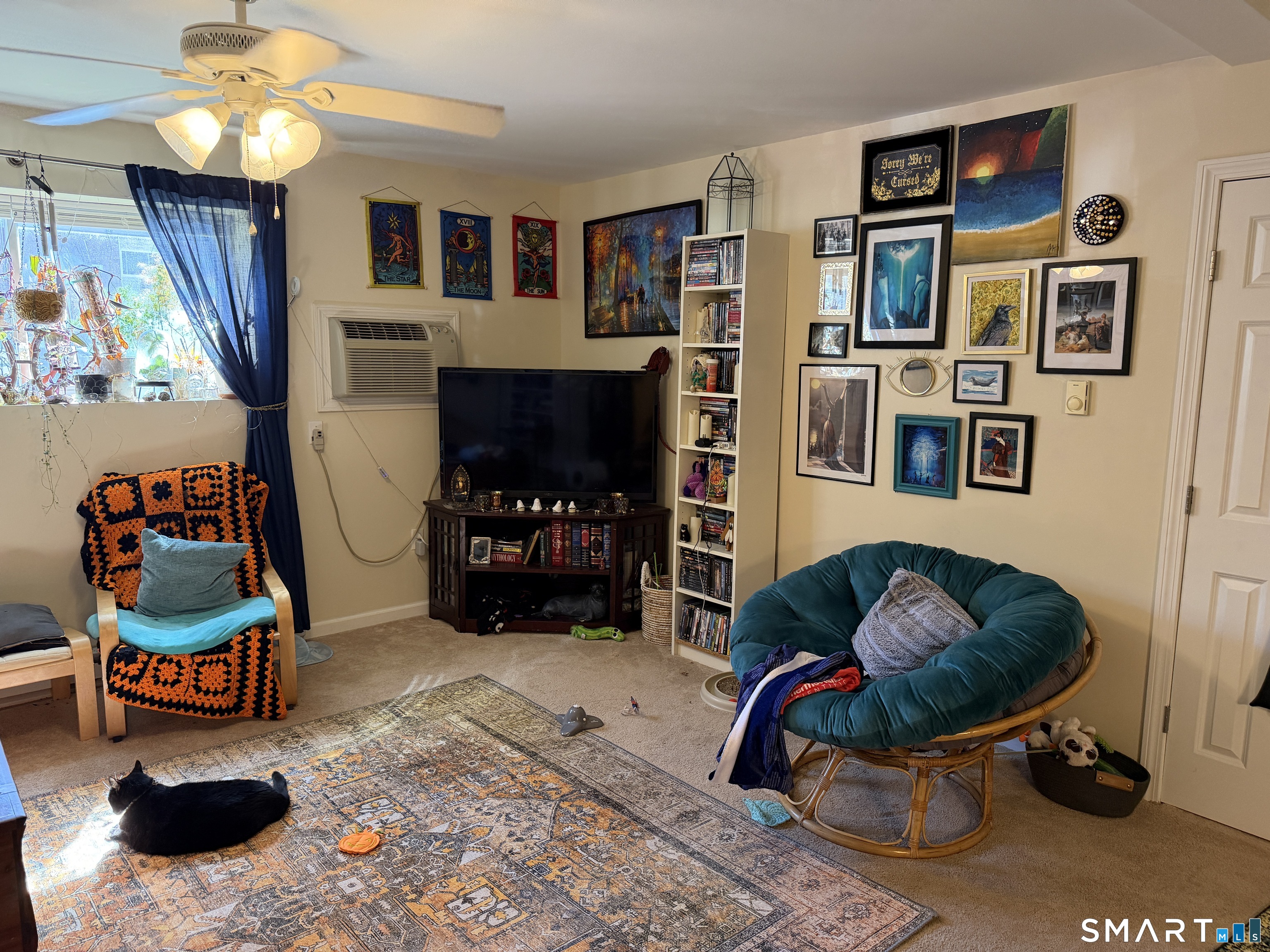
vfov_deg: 56.8
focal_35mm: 24
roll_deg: +0.0
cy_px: 476
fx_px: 881
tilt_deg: -7.9
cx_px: 635
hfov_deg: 71.6
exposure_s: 1/60
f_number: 1.78
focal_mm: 6.76
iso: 320
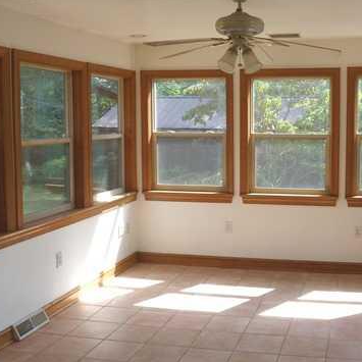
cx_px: 265
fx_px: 509
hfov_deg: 38.3
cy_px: 168
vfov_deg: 39.1
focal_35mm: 43
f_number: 3.3
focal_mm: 4.9
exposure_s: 1/180
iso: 80
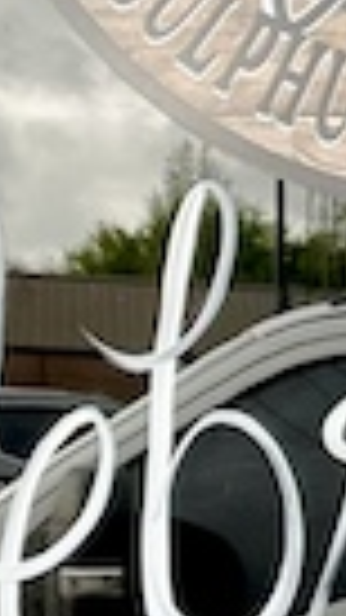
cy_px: 157
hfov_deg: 7.4
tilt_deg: +6.0
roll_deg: -1.1
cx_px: 634
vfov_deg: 13.5
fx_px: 2595
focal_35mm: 159
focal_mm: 5.1
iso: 50
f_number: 1.6
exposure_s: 1/121
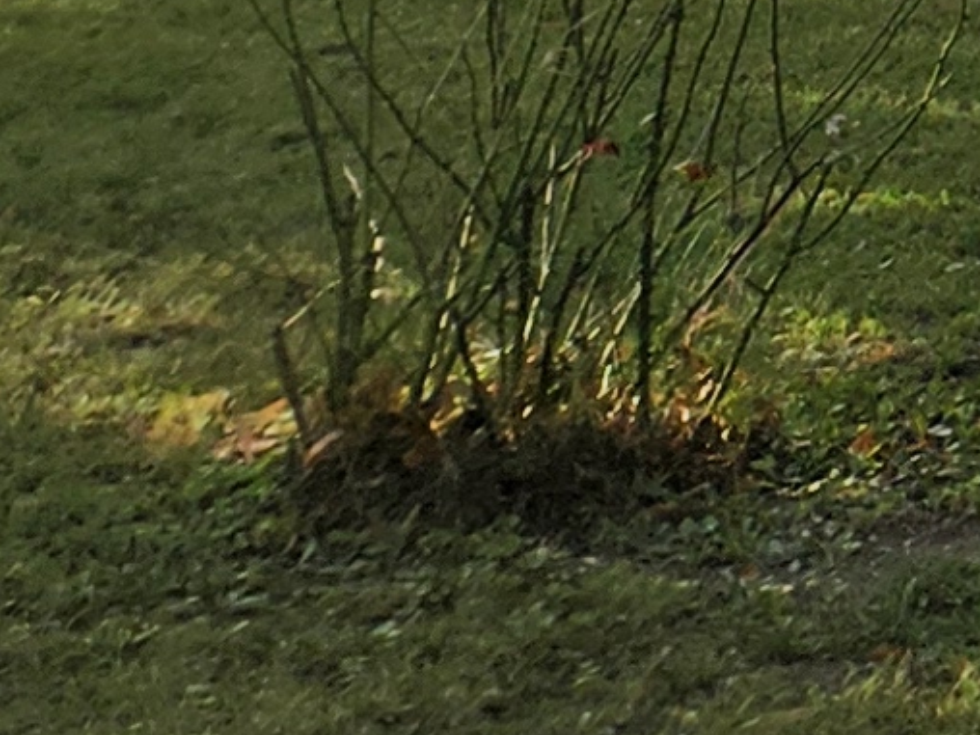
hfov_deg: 7.9
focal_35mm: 181
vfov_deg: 7.0
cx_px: 3702
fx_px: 5124
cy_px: -1759
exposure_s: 1/738
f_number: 1.8
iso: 20
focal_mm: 5.4
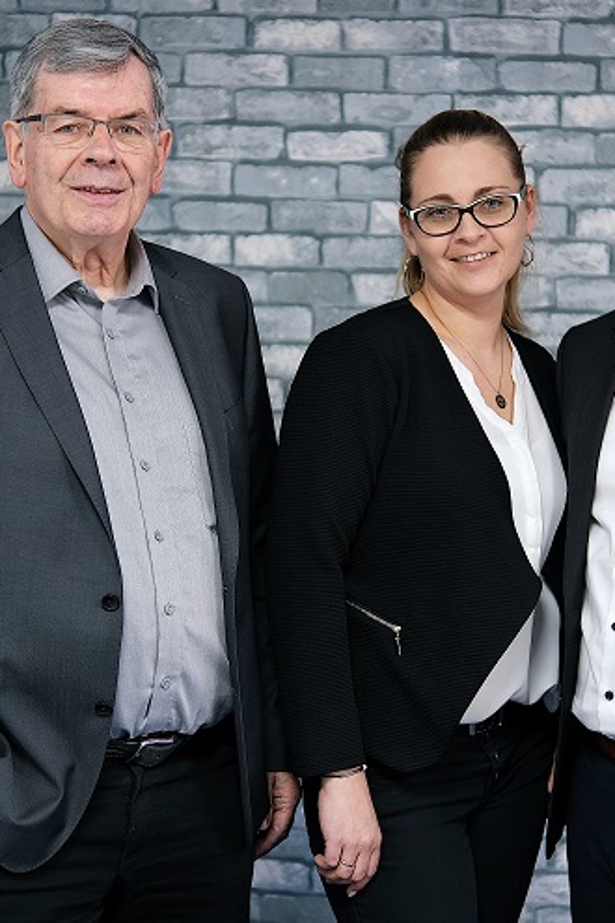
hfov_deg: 17.9
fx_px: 1947
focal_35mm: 76
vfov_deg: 26.7
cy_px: 459
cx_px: 390
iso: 250
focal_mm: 33
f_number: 1.4
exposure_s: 1/60
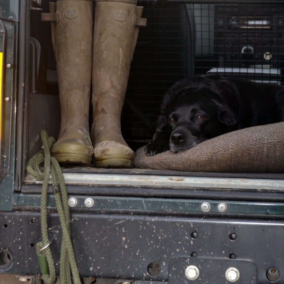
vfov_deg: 16.4
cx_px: 142
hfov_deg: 16.5
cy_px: 83
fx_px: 981
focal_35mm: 106
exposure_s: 1/100
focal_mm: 55
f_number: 5.6
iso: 400
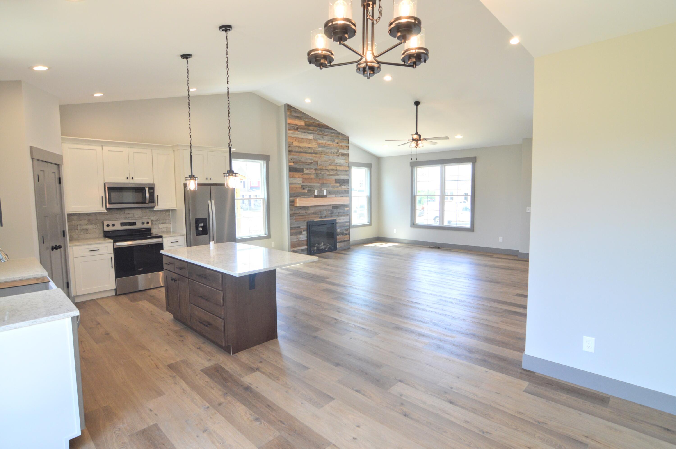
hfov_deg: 95.0
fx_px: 310
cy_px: 224
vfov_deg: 71.9
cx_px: 338
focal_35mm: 16
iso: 400
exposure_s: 1/125
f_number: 5.6
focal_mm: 11
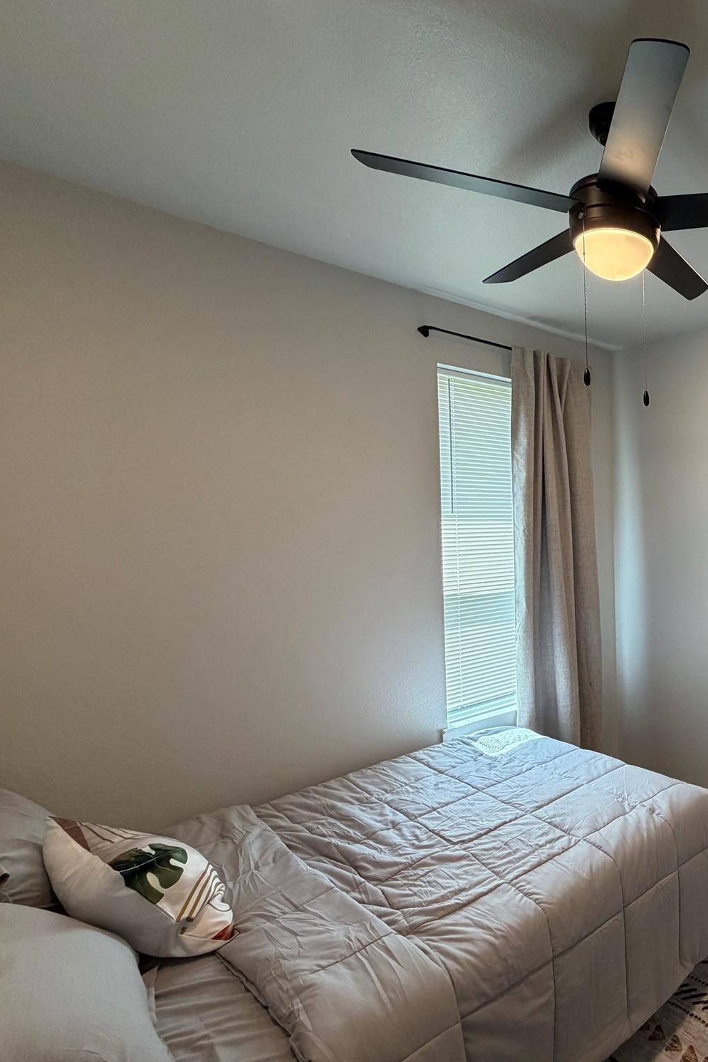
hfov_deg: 51.7
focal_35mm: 20
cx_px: 682
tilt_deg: -1.5
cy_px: 541
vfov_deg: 84.0
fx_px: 590
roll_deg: +1.2
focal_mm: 2.22
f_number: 2.2
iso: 200
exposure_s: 1/120
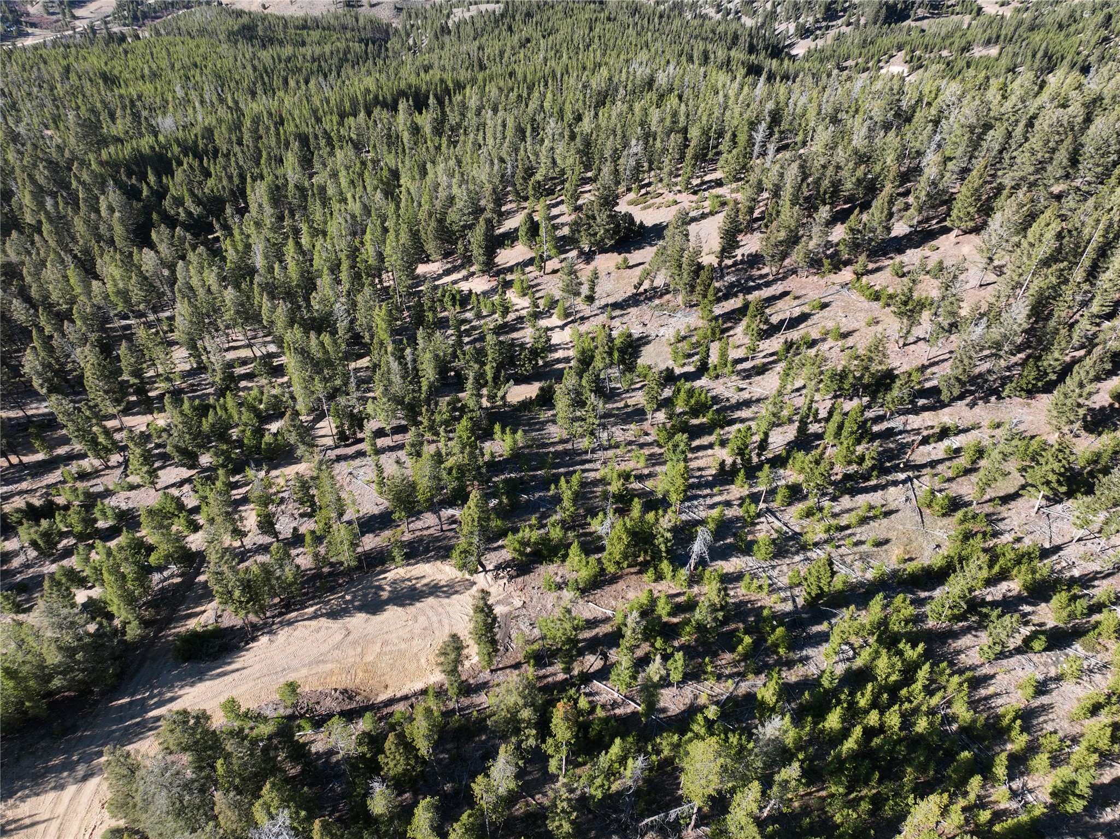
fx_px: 776
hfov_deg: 71.6
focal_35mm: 24
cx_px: 560
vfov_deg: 56.8
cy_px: 420
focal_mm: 12.29
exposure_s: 1/120
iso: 100
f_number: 2.8
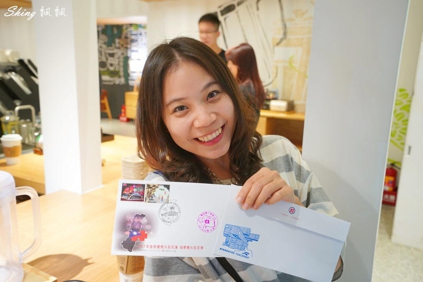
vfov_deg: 42.3
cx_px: 212
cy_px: 141
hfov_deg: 60.3
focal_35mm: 31
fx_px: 364
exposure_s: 1/8
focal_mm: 31
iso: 1000
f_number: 5.6
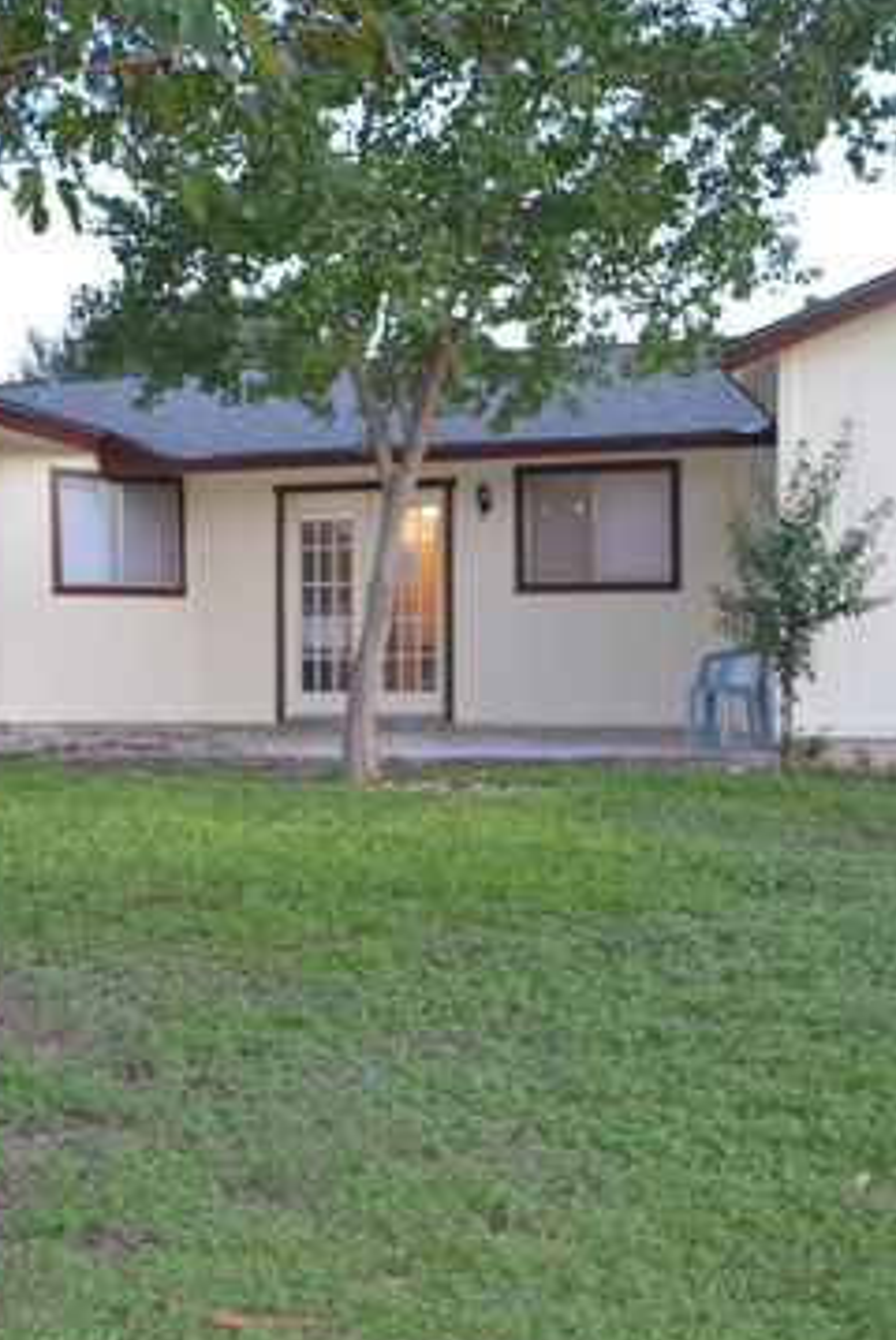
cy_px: 687
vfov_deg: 41.1
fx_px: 1788
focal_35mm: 48
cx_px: 302
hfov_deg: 28.0
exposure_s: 1/60
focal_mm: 18
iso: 1000
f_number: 3.5
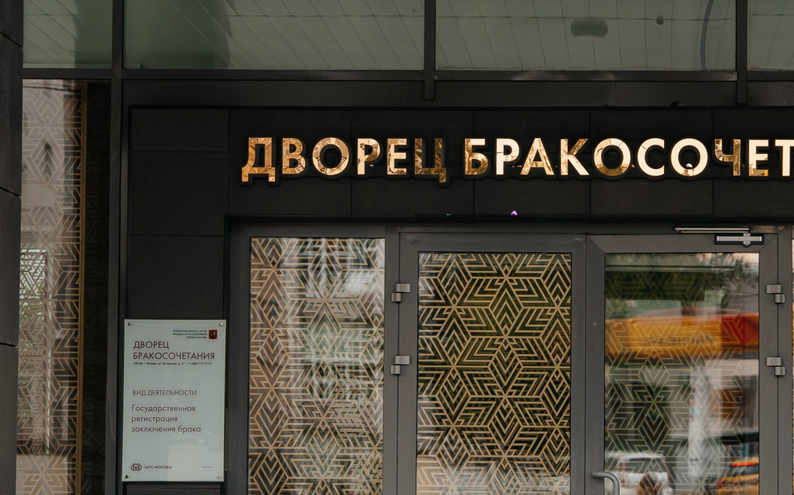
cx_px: 547
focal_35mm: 159
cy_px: 265
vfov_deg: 8.2
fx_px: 3440
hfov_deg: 13.1
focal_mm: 62
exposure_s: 1/250
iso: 320
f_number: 2.8
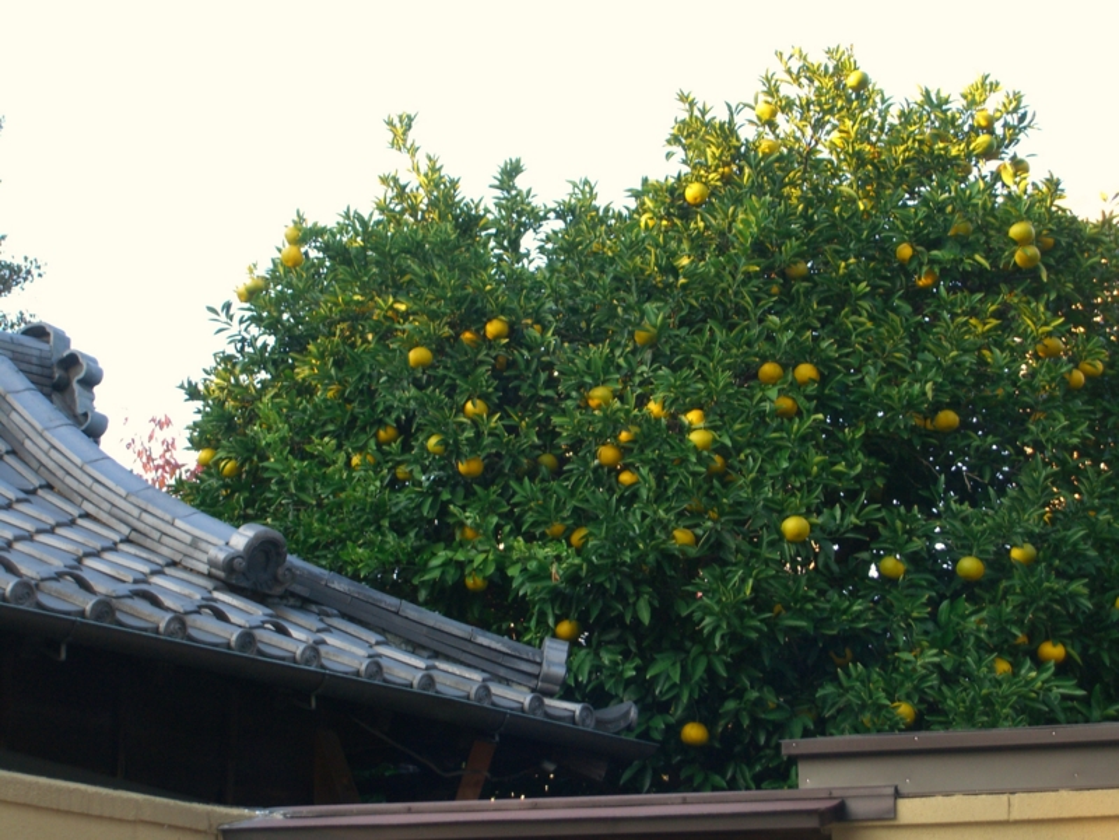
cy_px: 420
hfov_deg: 24.4
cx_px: 560
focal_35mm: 80
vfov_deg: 18.4
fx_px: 2586
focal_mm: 16.6
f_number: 4.4
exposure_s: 1/60
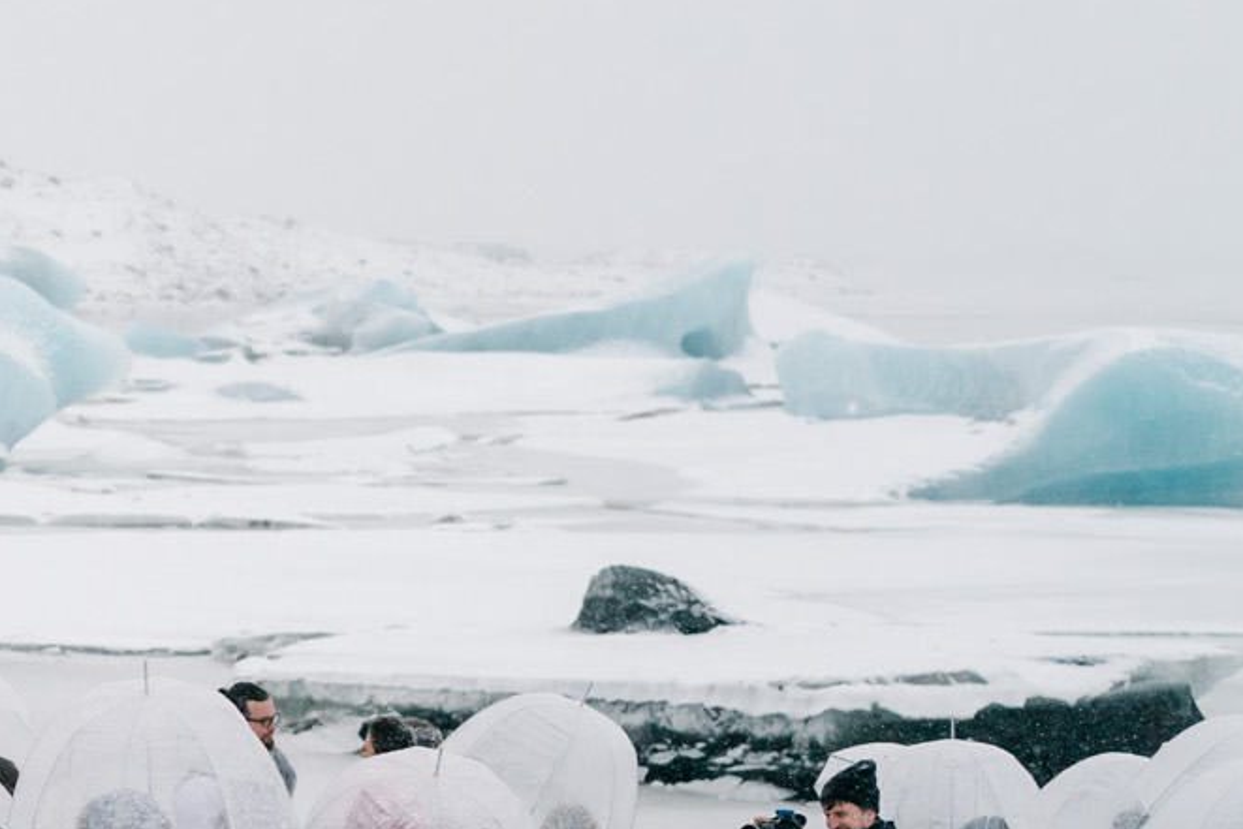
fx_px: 4248
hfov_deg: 15.8
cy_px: 738
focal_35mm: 123
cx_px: -399
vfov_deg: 11.1
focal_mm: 35
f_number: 2.2
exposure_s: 1/6400
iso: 500
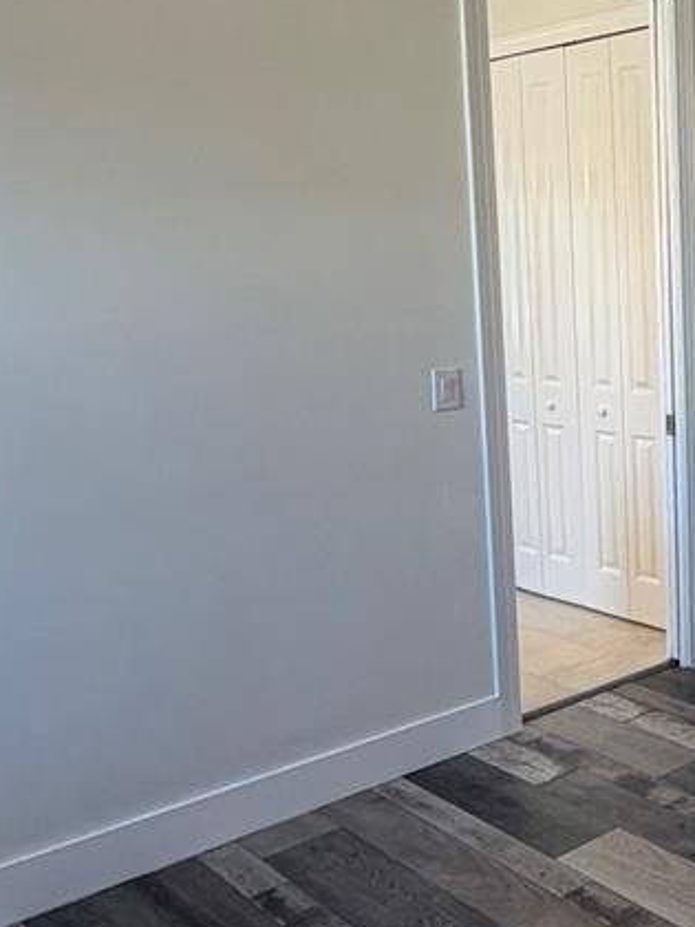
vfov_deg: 46.6
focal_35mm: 40
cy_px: 393
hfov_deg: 28.5
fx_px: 1071
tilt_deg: -5.9
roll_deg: +0.0
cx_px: 935
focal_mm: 2.22
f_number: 2.2
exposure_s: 1/120
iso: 250
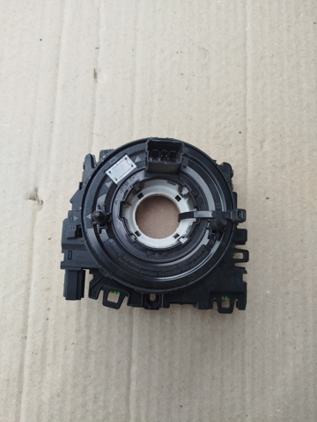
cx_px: 158
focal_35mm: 24
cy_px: 211
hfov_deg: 56.8
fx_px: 293
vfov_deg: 71.6
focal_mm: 5.31
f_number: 1.7
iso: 50
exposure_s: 1/125
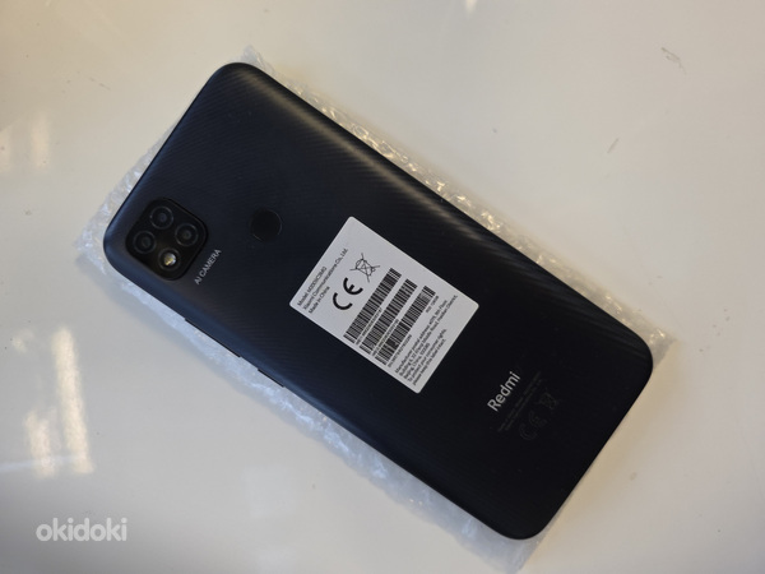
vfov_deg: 58.9
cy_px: 287
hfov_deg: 73.9
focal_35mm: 23
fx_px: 508
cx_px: 382
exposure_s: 1/100
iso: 250
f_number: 1.7
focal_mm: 6.3
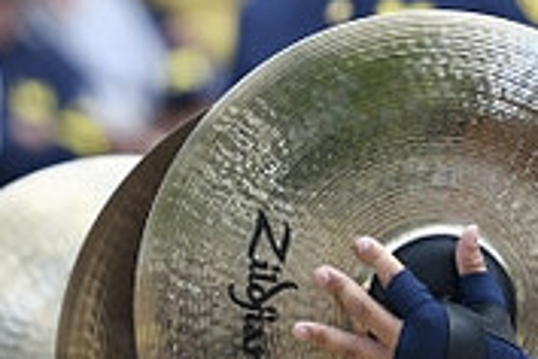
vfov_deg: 1.6
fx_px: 12836
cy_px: 283
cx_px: 331
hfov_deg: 2.4
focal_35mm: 859
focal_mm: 175
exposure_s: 1/800
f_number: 3.5
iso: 250
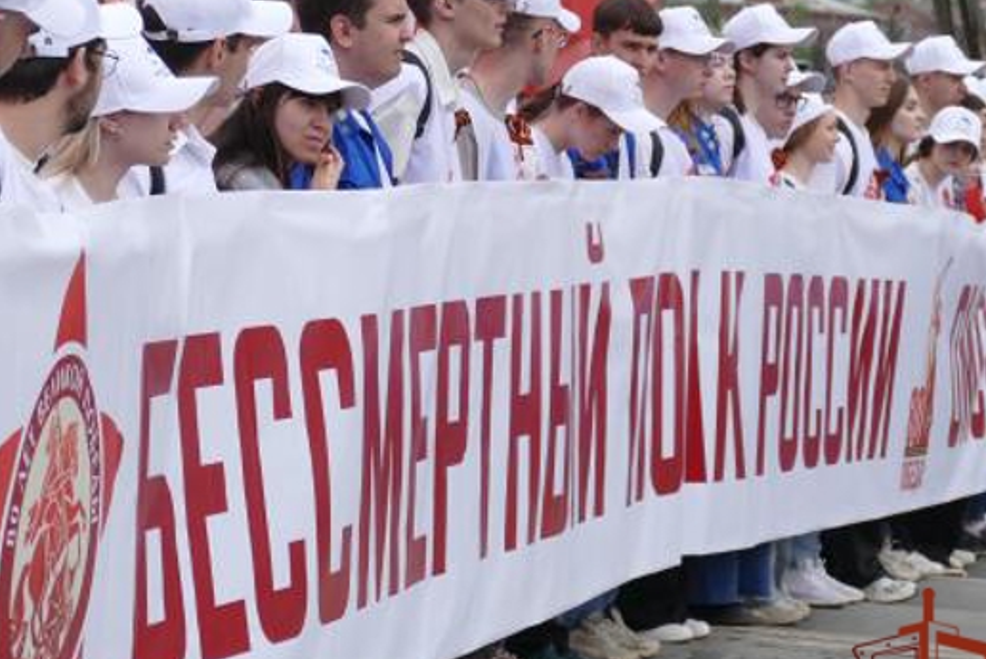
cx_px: 331
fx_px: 4249
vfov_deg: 8.9
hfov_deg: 13.2
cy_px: 334
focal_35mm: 155
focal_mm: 39.2
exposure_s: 1/1000
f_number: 3.9
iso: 125
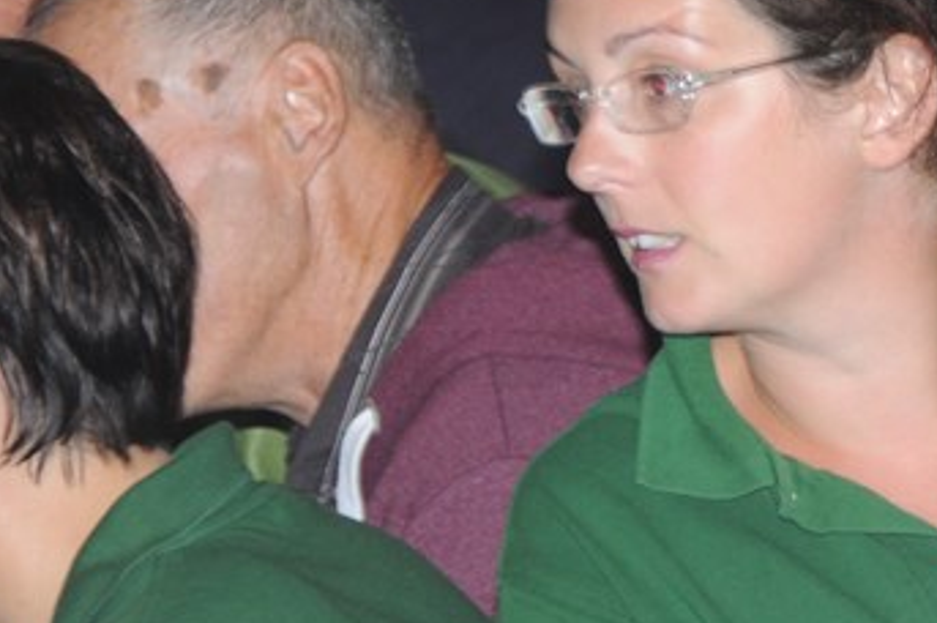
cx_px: 798
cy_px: 101
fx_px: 15133
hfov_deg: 3.5
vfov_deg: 2.4
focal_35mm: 582
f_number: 6
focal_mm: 130
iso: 400
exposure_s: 1/60
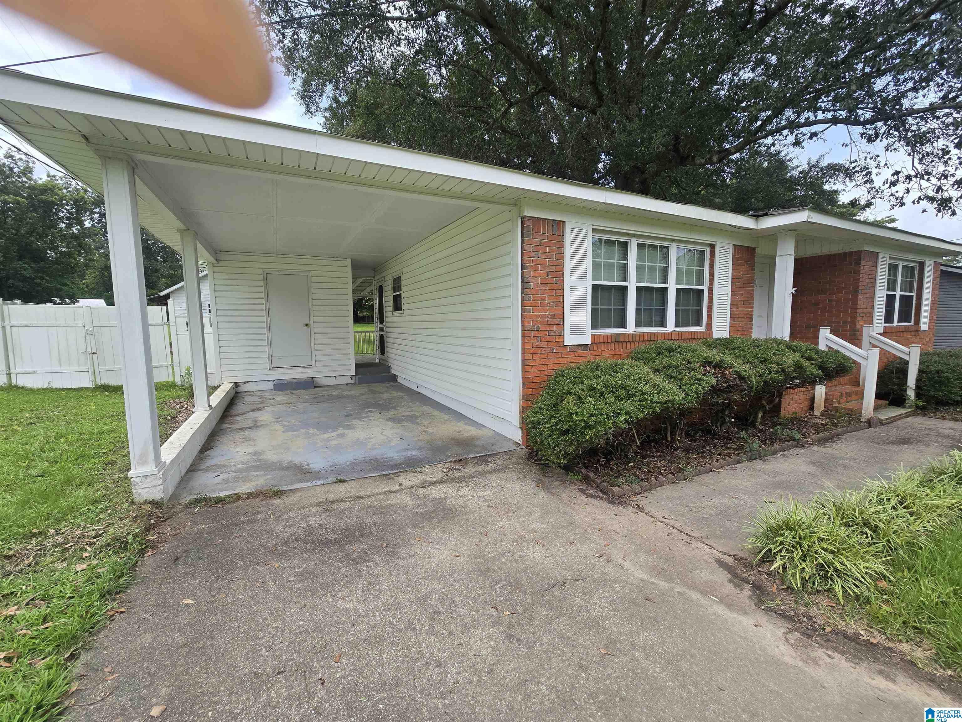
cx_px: 481
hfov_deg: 106.2
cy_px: 361
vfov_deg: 89.9
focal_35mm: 13
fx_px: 361
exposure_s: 1/1142
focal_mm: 2.2
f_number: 2.2
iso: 50
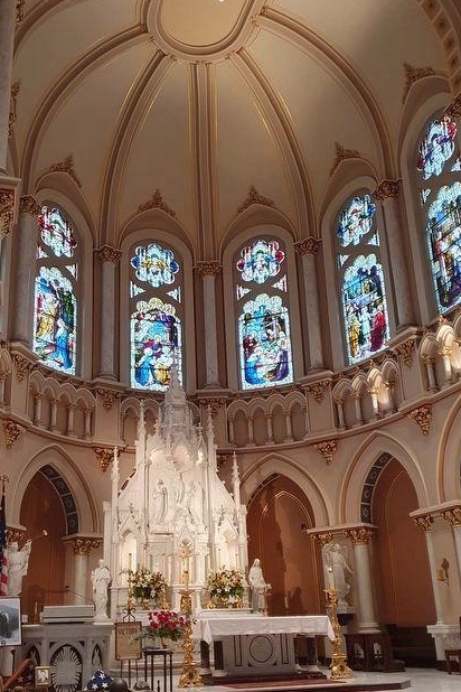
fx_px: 672
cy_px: 373
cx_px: 215
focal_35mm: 35
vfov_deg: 54.4
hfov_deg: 37.8
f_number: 1.5
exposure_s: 1/60
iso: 160
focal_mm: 4.32
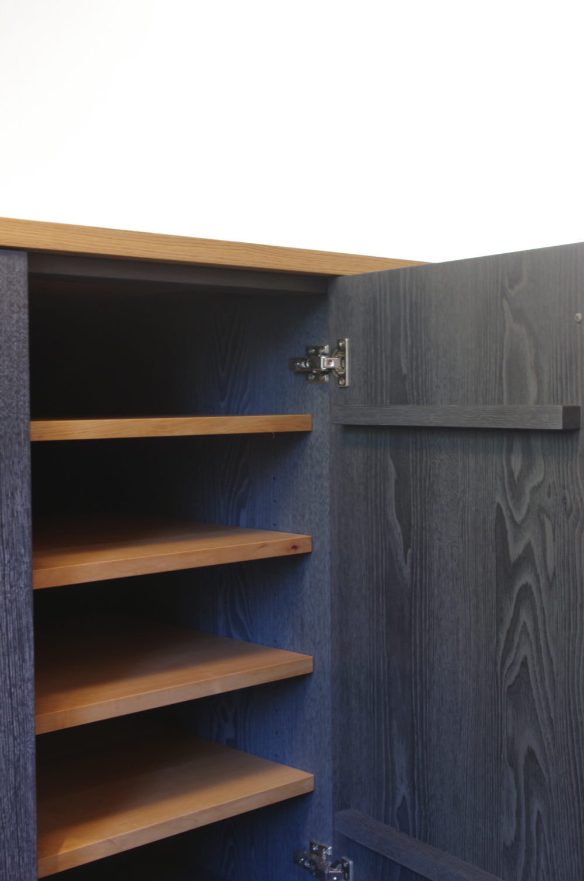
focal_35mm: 50
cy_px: 440
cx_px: 292
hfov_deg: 27.1
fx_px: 1210
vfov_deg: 40.0
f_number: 8
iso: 400
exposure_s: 1/1.67
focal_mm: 33
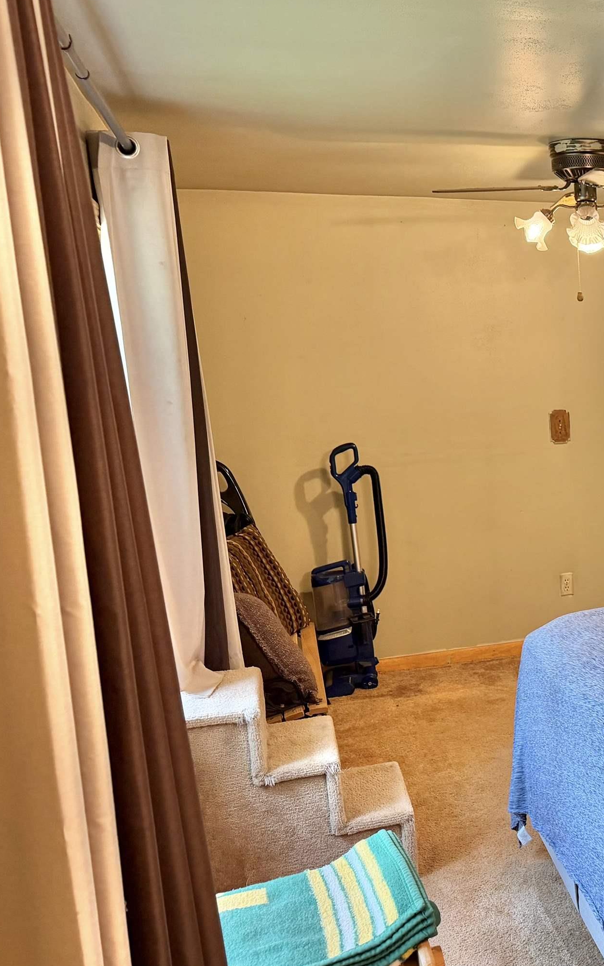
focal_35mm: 39
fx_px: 1027
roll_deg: +1.9
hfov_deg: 28.8
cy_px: 510
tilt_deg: -8.8
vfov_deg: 50.4
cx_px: 705
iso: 250
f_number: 1.78
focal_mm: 6.76
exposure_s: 1/60
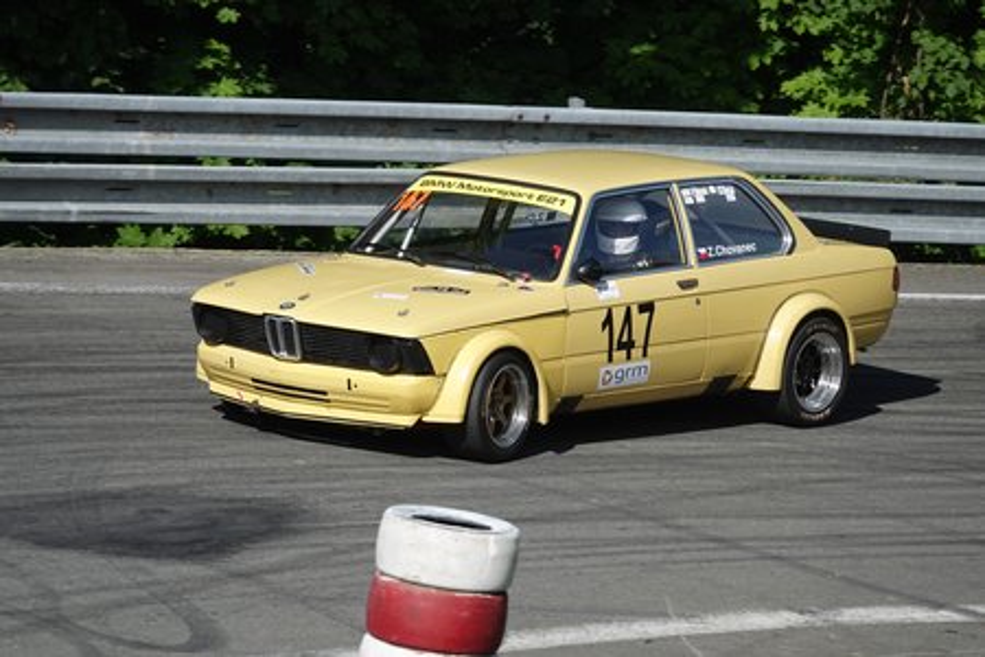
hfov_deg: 6.6
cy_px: 328
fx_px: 8481
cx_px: 492
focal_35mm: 310
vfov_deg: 4.4
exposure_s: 1/800
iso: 100
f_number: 4.5
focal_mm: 113.69
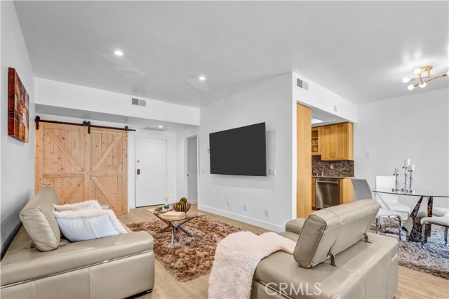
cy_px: 150
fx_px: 187
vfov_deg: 77.3
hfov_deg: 100.4
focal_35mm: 15
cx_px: 224
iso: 640
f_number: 8
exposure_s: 1/30
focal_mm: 10
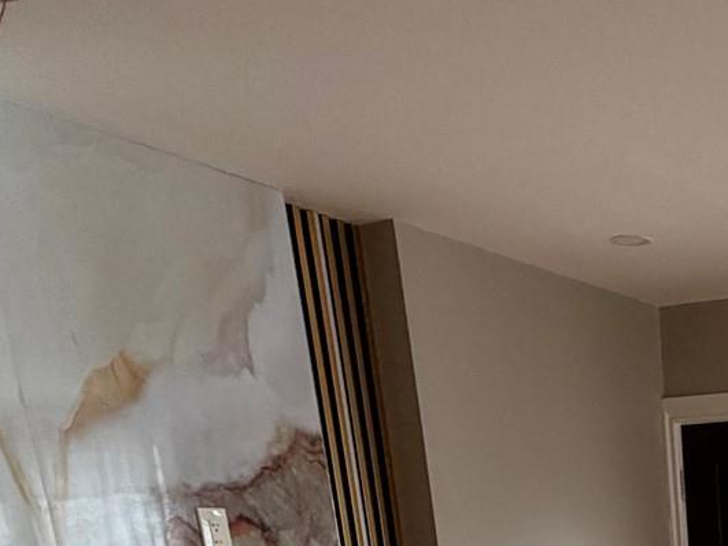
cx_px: 845
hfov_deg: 30.8
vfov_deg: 20.5
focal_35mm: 54
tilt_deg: -19.7
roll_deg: +1.3
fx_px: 1135
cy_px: 936
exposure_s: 1/121
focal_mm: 2.22
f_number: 2.2
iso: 200
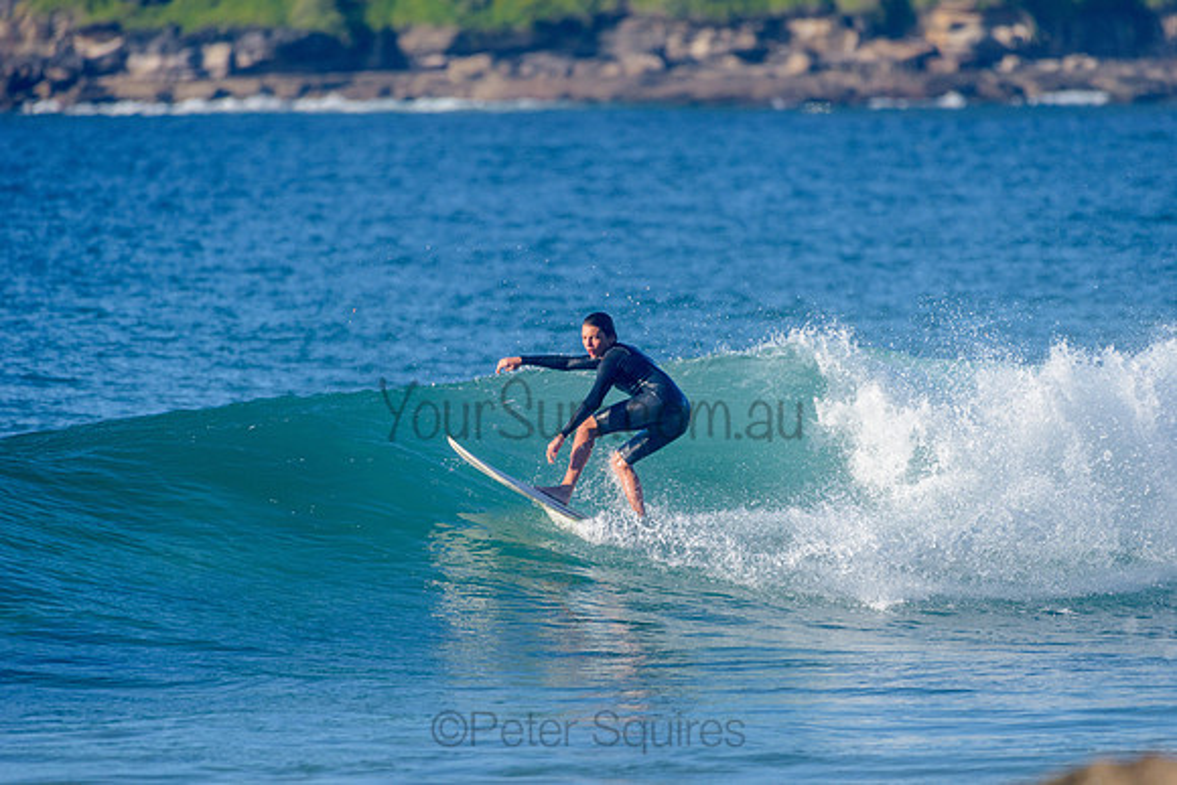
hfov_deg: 4.1
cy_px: 392
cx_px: 588
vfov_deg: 2.7
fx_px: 16360
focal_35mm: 500
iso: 280
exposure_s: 1/2000
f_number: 5.6
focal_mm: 500
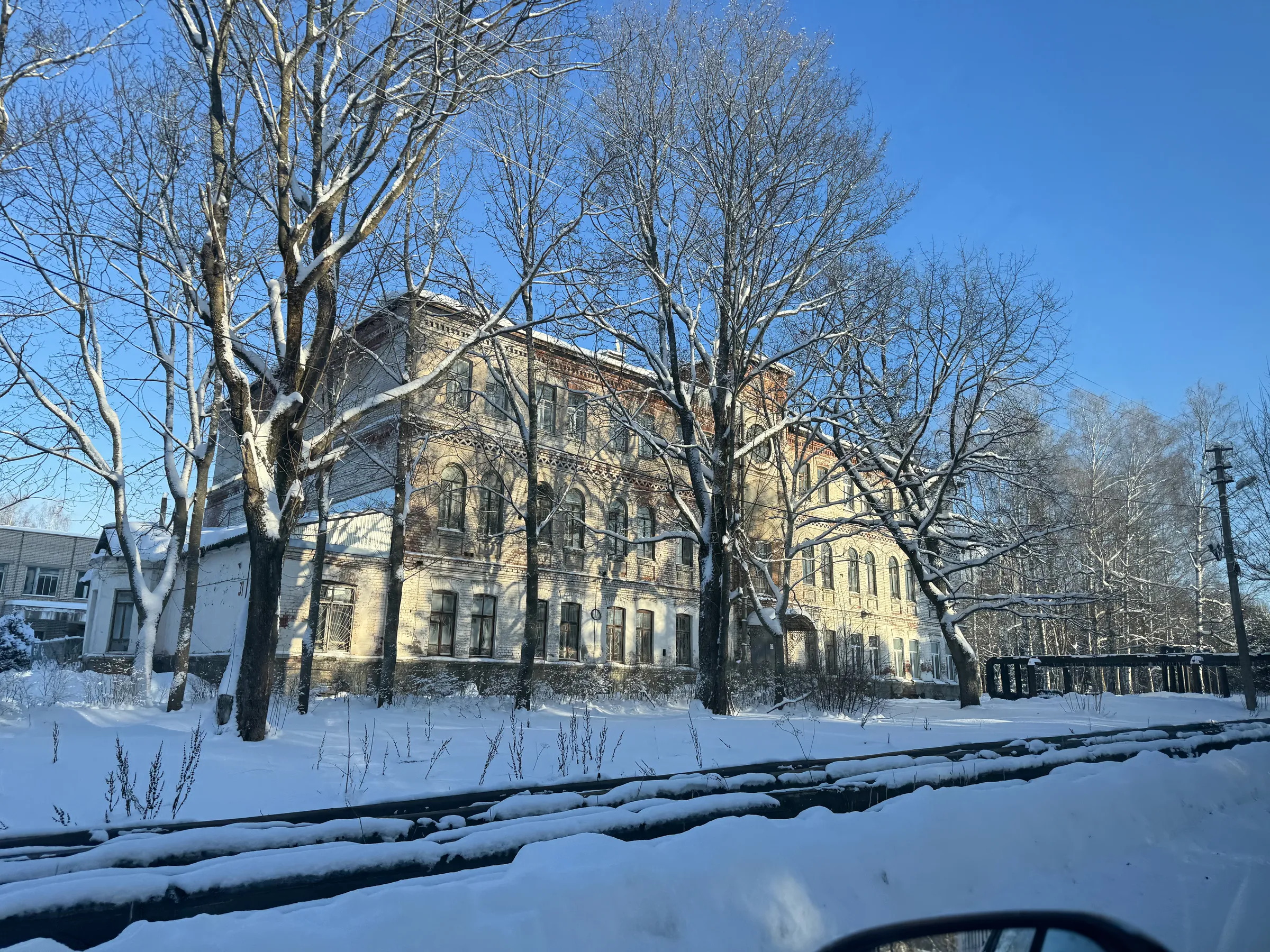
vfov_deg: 56.8
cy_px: 476
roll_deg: -0.7
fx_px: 881
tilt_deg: +17.0
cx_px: 635
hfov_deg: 71.6
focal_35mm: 24
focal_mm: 6.86
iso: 80
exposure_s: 1/1193
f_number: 1.78
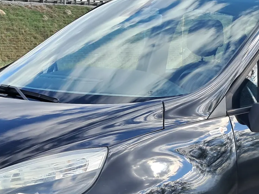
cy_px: 212
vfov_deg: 18.4
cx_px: 152
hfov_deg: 25.3
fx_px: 576
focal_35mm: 77
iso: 50
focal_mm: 4
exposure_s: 1/350
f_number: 1.8
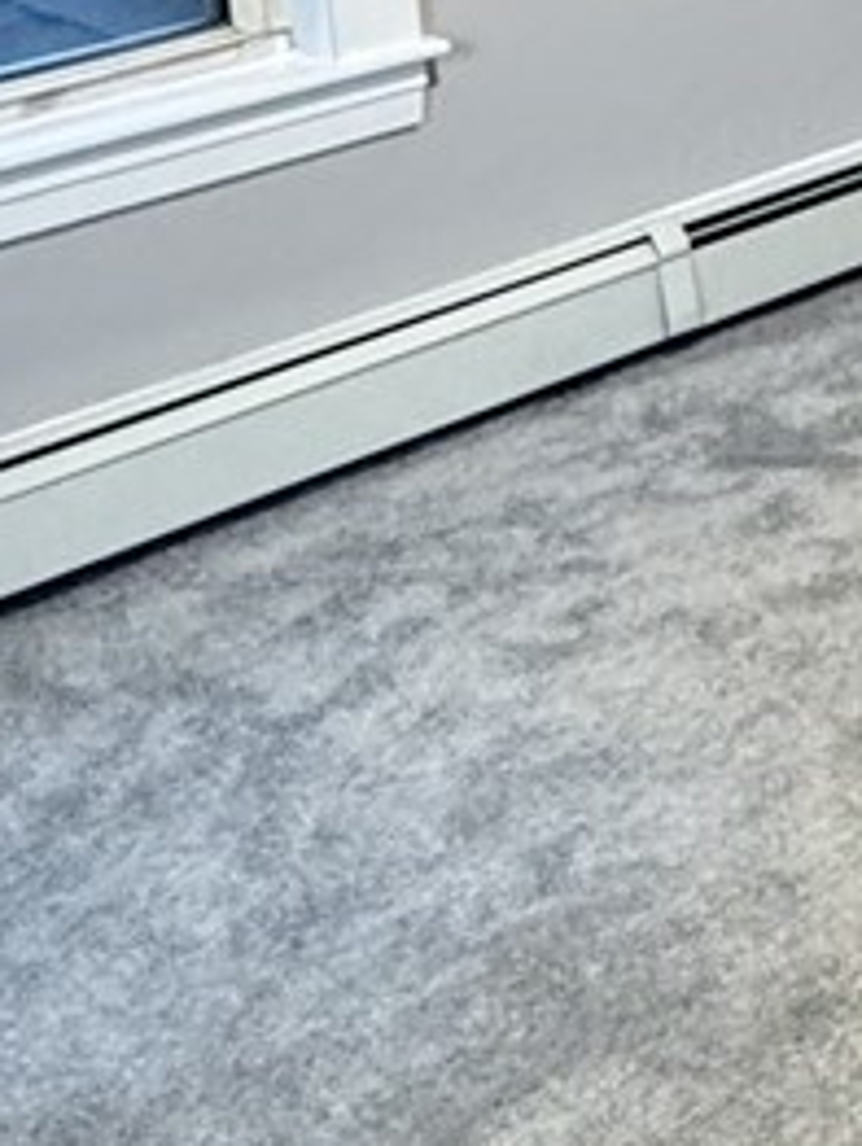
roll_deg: +1.0
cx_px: 1426
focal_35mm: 82
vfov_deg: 22.2
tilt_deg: -12.5
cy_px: -197
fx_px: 2718
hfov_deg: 16.0
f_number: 2.2
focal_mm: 2.22
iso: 320
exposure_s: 1/60
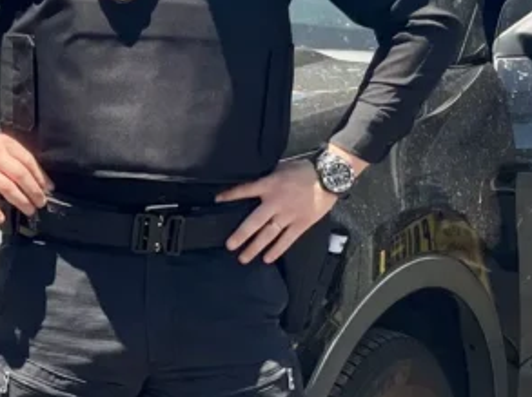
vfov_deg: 6.6
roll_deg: -4.8
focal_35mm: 224
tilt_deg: -6.5
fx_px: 3438
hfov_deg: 8.8
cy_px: 112
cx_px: 202
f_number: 2.2
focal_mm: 7.5
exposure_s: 1/479
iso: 32
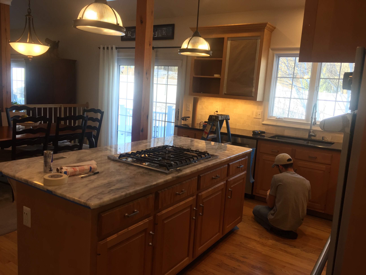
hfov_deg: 61.7
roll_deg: -3.0
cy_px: 138
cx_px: 183
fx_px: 307
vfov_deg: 48.2
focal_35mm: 29
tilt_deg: -8.5
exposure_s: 1/60
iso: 40
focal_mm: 4.15
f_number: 2.2
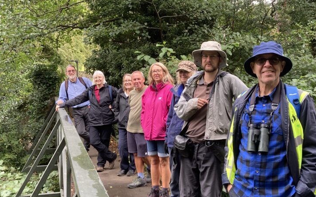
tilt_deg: -0.5
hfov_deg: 46.9
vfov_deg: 30.5
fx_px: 362
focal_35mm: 42
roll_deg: -0.6
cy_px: 97
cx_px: 192
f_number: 1.8
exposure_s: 1/85
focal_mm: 3.99
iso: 80
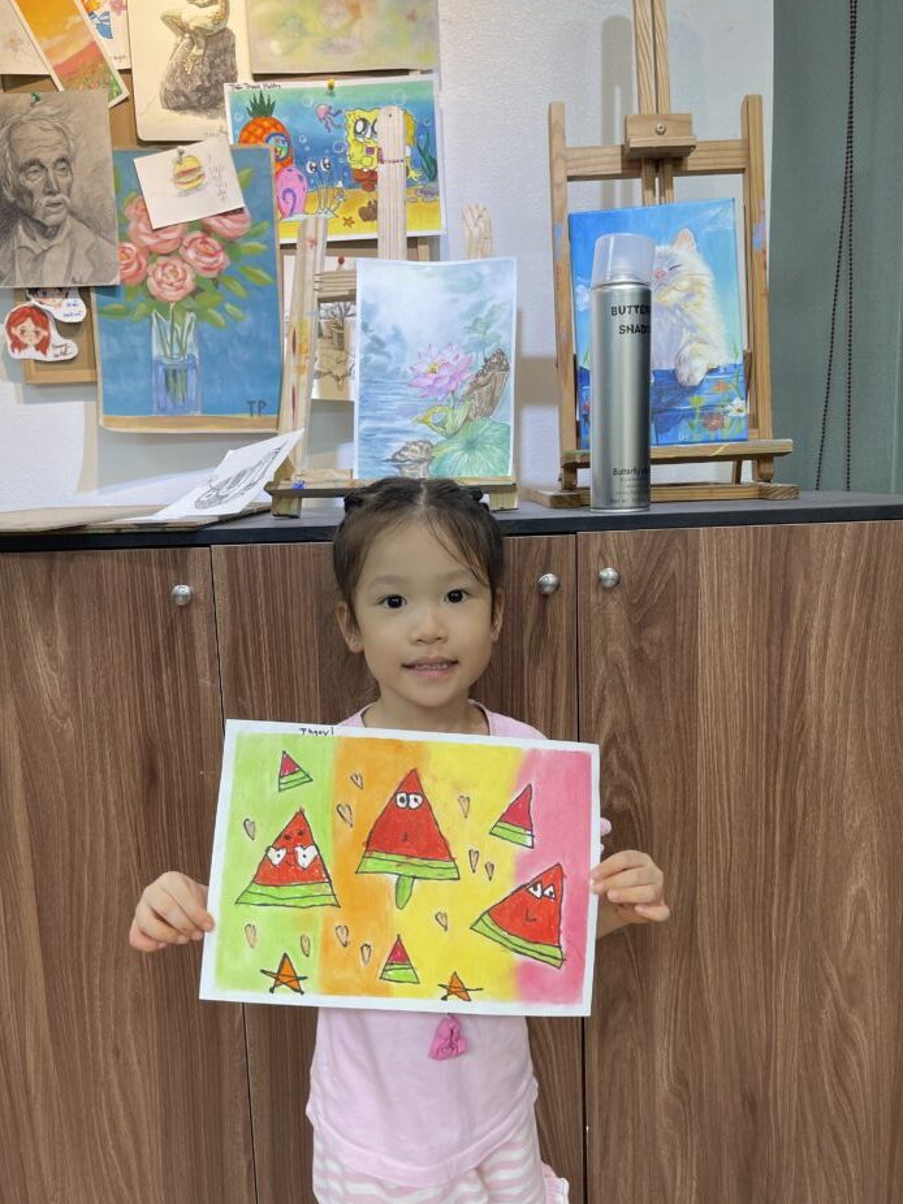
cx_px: 427
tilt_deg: -9.8
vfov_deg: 65.3
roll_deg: +2.1
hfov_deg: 51.3
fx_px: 940
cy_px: 619
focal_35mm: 27
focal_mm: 5.1
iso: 64
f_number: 1.6
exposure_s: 1/100
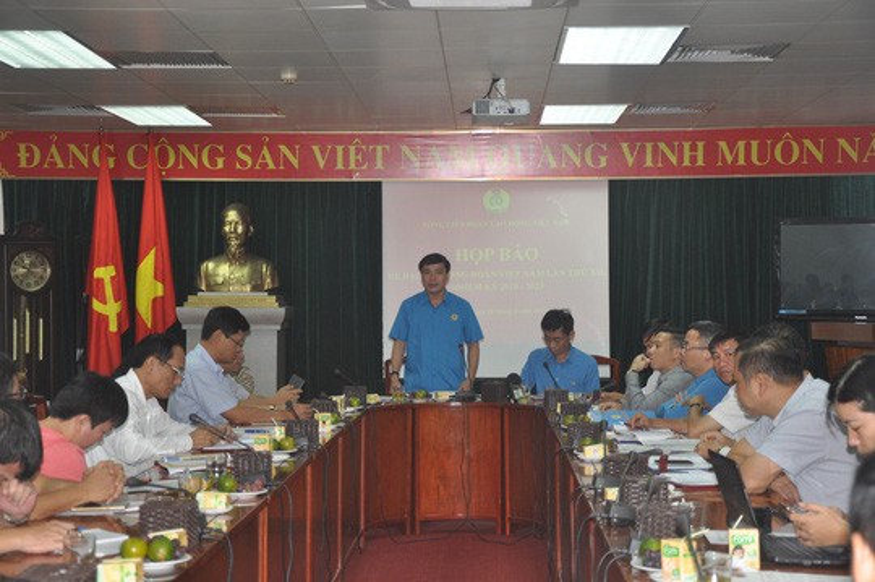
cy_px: 291
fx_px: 1639
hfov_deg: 29.9
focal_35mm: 68
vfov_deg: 20.1
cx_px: 438
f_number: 4.8
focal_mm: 45
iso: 500
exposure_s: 1/80
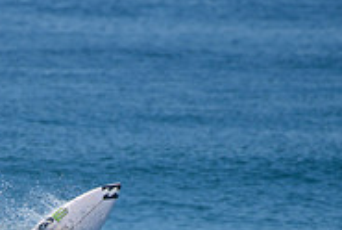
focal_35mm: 1566
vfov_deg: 0.9
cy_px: 324
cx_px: 20
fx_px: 14901
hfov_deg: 1.3
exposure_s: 1/2000
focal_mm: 500
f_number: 5.6
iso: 220
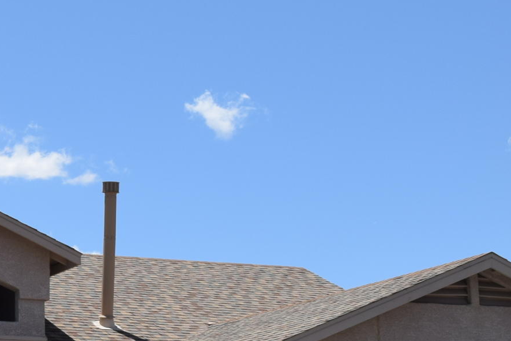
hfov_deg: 15.0
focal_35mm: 132
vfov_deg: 10.4
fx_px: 1874
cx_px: -107
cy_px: 206
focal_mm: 26
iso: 200
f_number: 11
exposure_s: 1/500
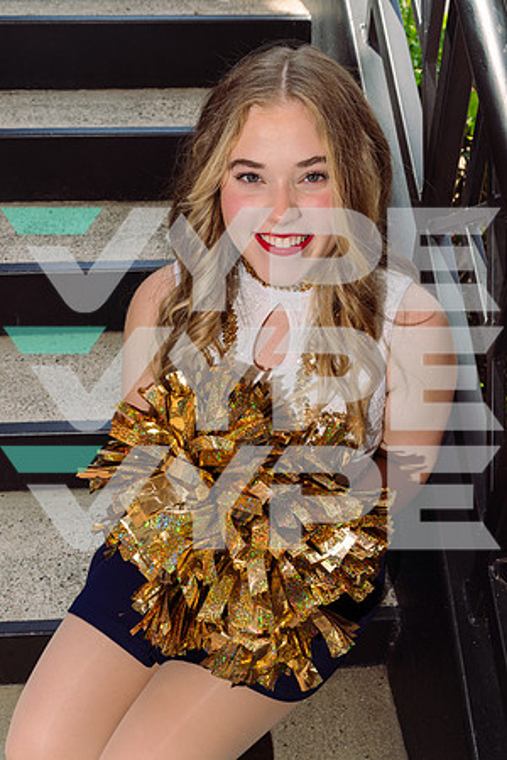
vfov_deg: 54.4
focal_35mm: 35
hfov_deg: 37.9
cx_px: 254
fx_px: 739
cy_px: 380
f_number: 7.1
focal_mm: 35
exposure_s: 1/250
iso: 160
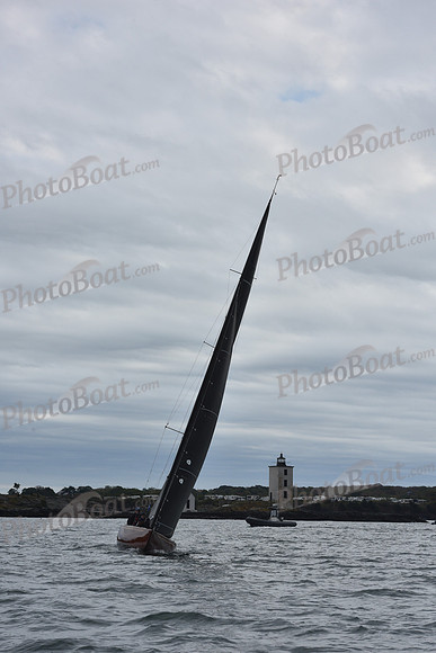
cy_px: 326
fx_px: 1725
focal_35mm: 95
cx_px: 218
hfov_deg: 14.4
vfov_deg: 21.5
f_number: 11
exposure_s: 1/1000
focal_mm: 95
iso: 400
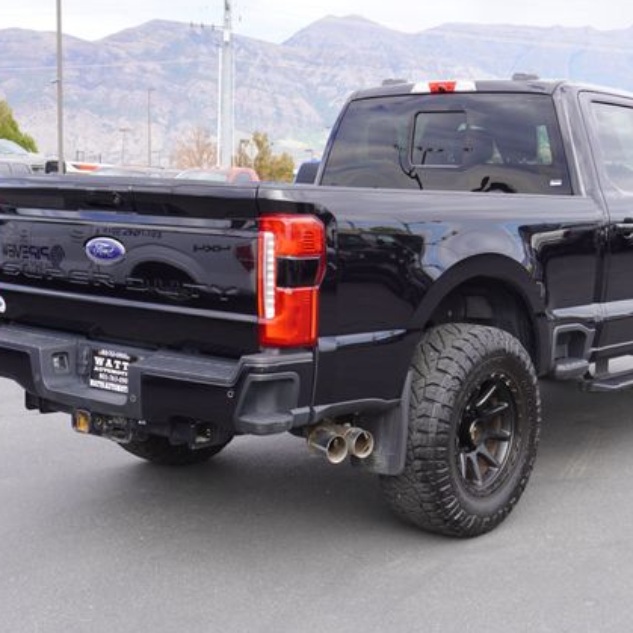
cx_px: 394
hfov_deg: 32.3
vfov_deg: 32.4
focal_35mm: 53
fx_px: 1089
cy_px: 317
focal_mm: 27
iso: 100
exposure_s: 1/80
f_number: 6.3
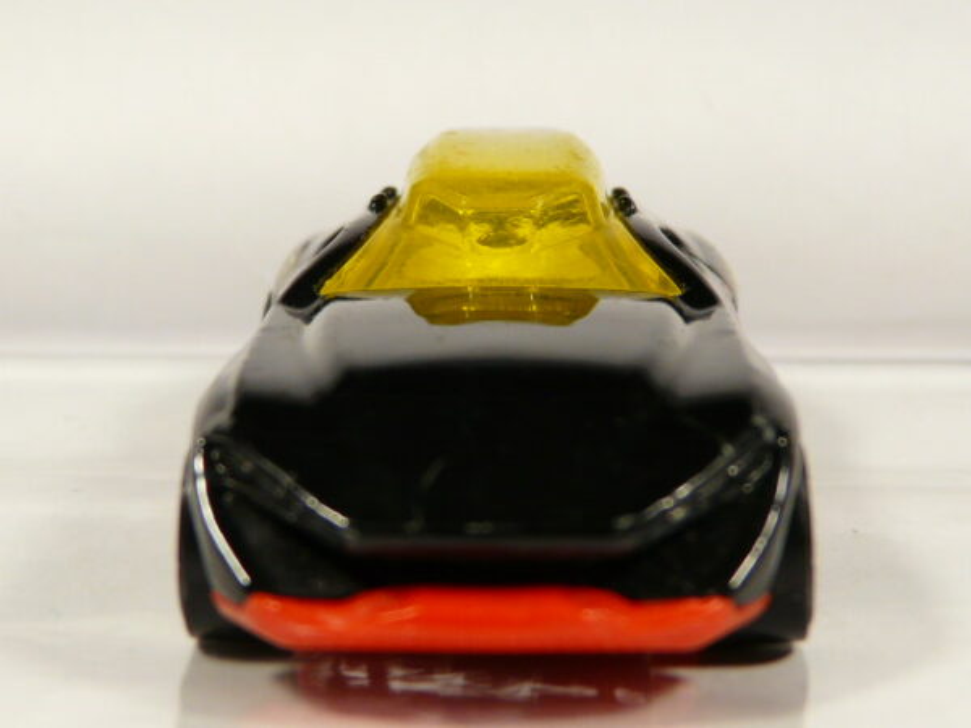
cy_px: 364
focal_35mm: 84
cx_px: 486
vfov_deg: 17.6
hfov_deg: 23.3
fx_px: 2356
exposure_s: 1/50
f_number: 3.2
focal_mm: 8.8
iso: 100
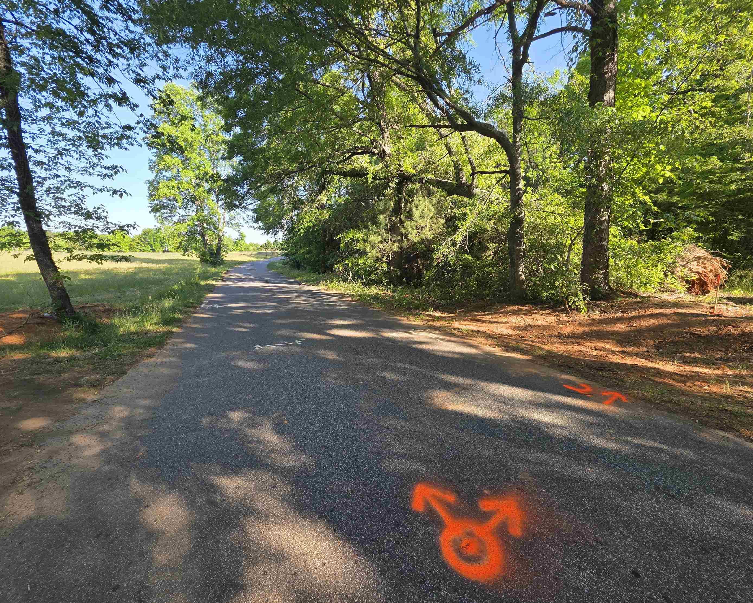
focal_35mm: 14
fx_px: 312
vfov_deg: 87.9
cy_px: 312
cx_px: 377
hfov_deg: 100.7
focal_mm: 2.2
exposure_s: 1/408
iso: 40
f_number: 1.9
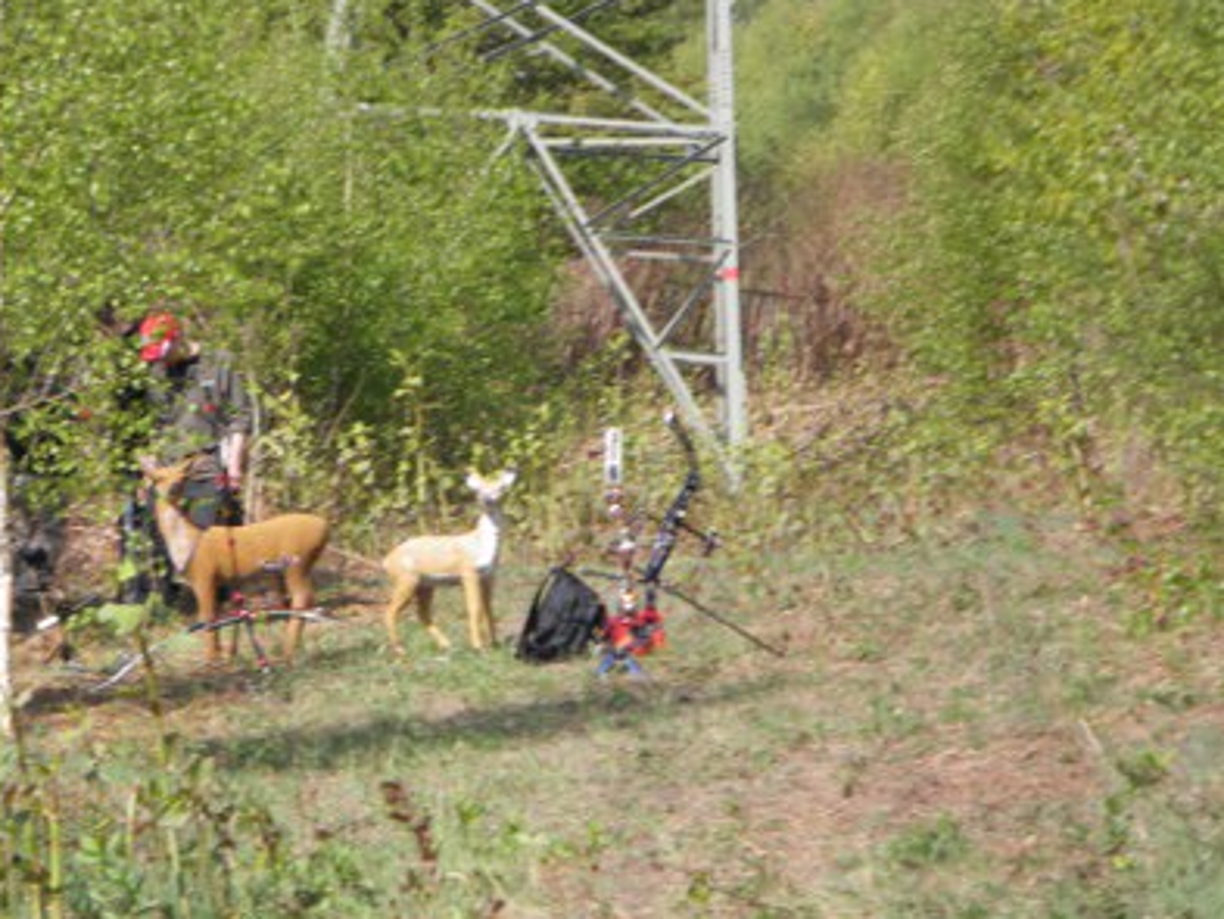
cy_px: 523
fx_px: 8064
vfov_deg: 6.5
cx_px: 290
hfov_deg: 8.7
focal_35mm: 228
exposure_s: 1/250
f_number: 5.5
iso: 100
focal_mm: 25
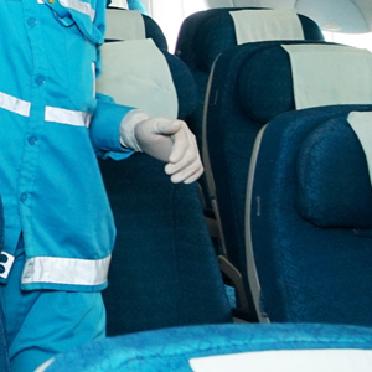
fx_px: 1240
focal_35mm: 102
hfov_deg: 12.8
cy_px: -153
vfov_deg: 15.9
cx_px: -544
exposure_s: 1/60
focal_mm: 24
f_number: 8
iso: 800
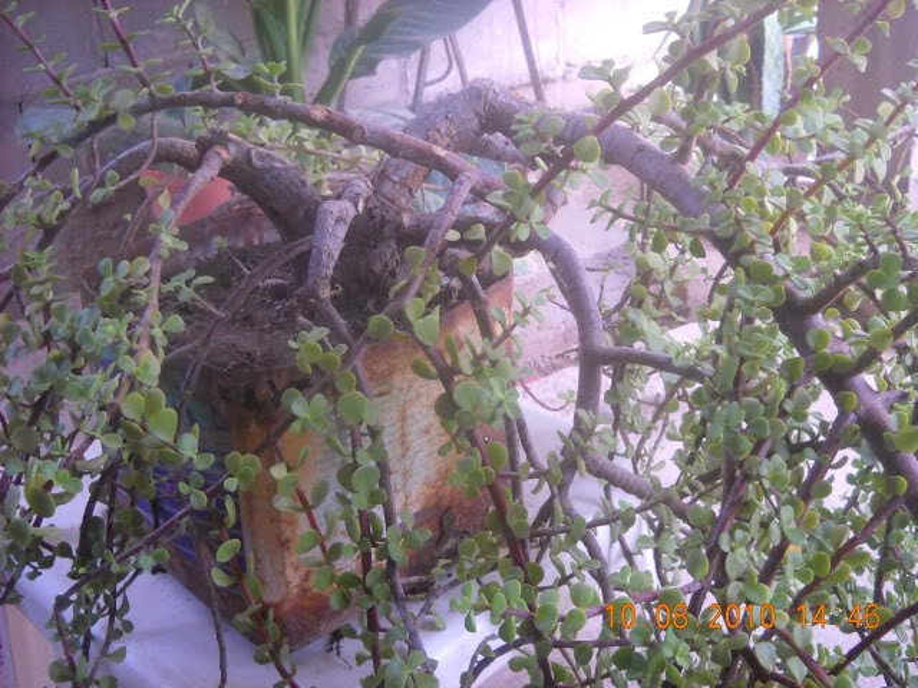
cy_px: 344
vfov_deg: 35.1
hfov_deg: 45.8
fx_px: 1087
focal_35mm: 41
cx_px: 459
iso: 227
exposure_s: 1/60
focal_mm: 6.72
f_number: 3.1
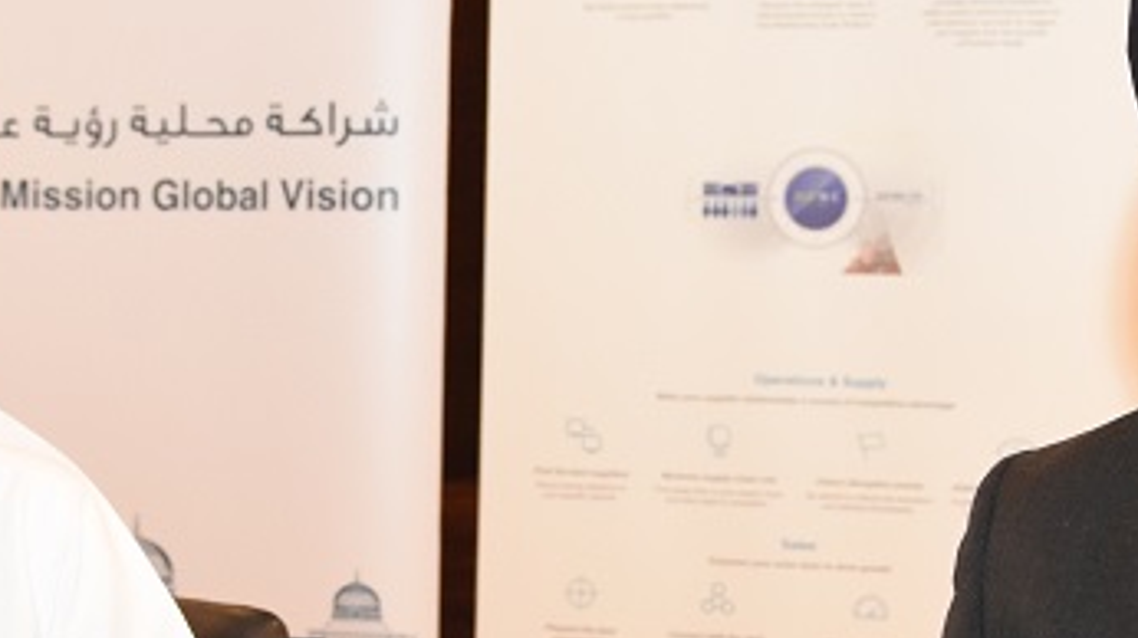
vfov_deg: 12.0
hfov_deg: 21.3
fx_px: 3015
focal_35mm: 100
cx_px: 385
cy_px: 490
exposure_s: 1/60
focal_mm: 22
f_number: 4.5
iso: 2500
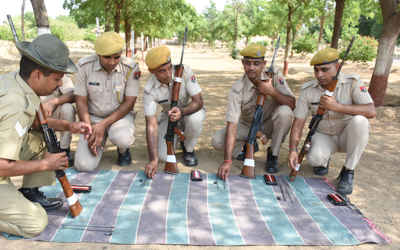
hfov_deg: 56.7
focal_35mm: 34
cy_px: 119
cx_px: 199
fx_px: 371
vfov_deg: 37.3
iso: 400
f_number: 8
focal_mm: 22
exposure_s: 1/320
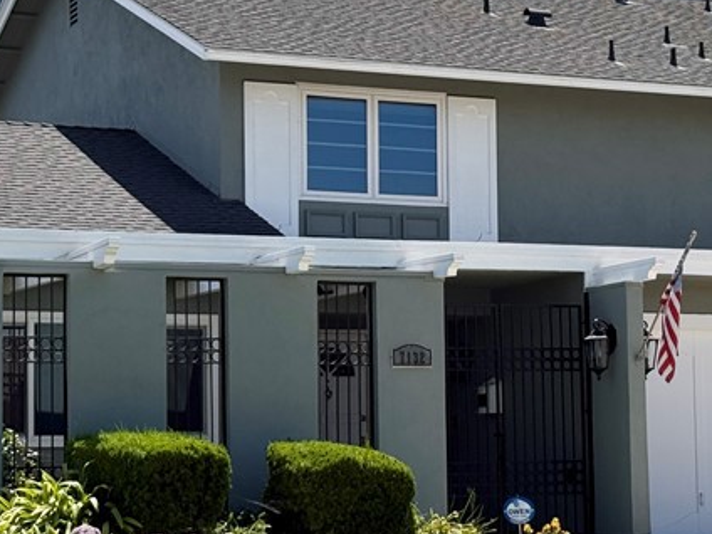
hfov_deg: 16.9
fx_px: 2386
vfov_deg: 12.8
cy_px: 275
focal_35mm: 116
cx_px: 487
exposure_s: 1/5587
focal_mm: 6.76
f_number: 1.78
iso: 64
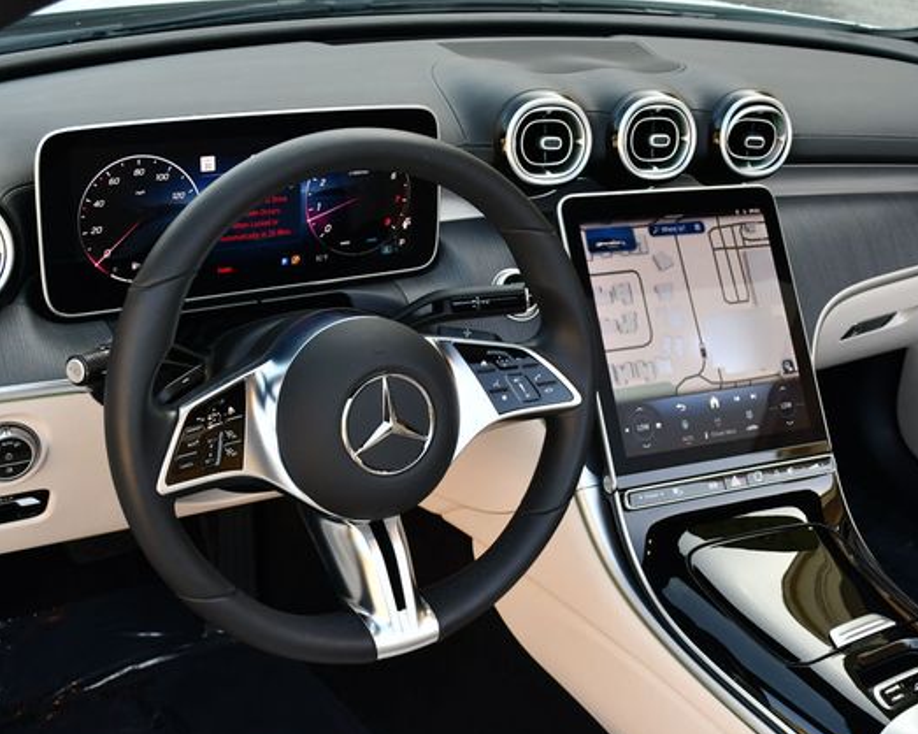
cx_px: 446
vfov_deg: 32.7
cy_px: 374
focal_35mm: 46
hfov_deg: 40.3
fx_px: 1249
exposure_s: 1/250
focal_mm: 20
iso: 400
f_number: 4.5
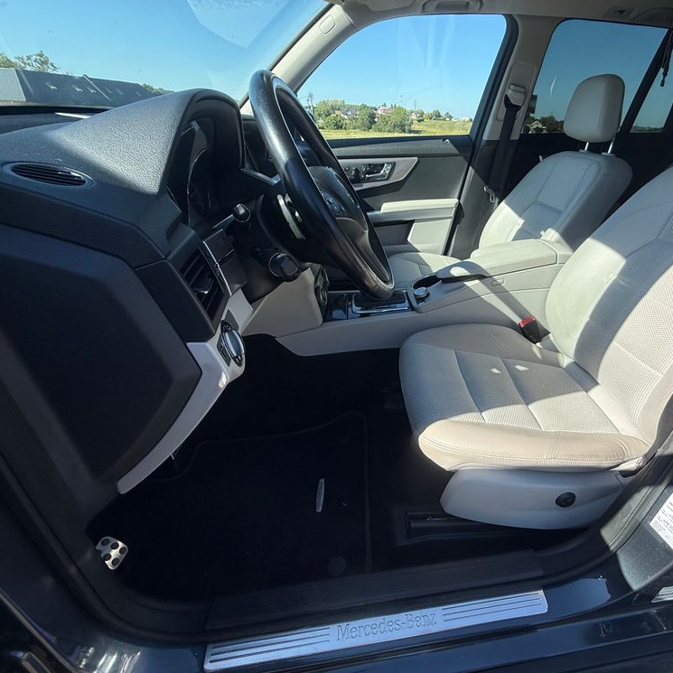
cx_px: 430
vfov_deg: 84.0
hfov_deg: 82.0
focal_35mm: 17
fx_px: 374
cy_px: 341
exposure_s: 1/664
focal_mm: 2.22
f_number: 2.2
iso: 50
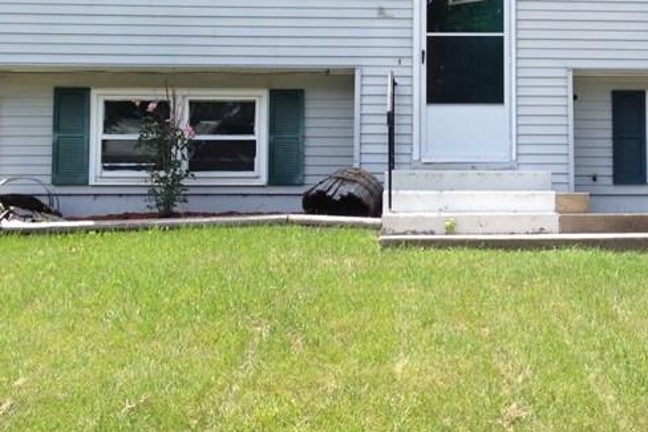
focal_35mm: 72
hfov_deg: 27.6
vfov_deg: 18.8
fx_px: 1295
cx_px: 498
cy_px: 118
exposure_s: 1/653
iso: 50
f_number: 2.4
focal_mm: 4.12
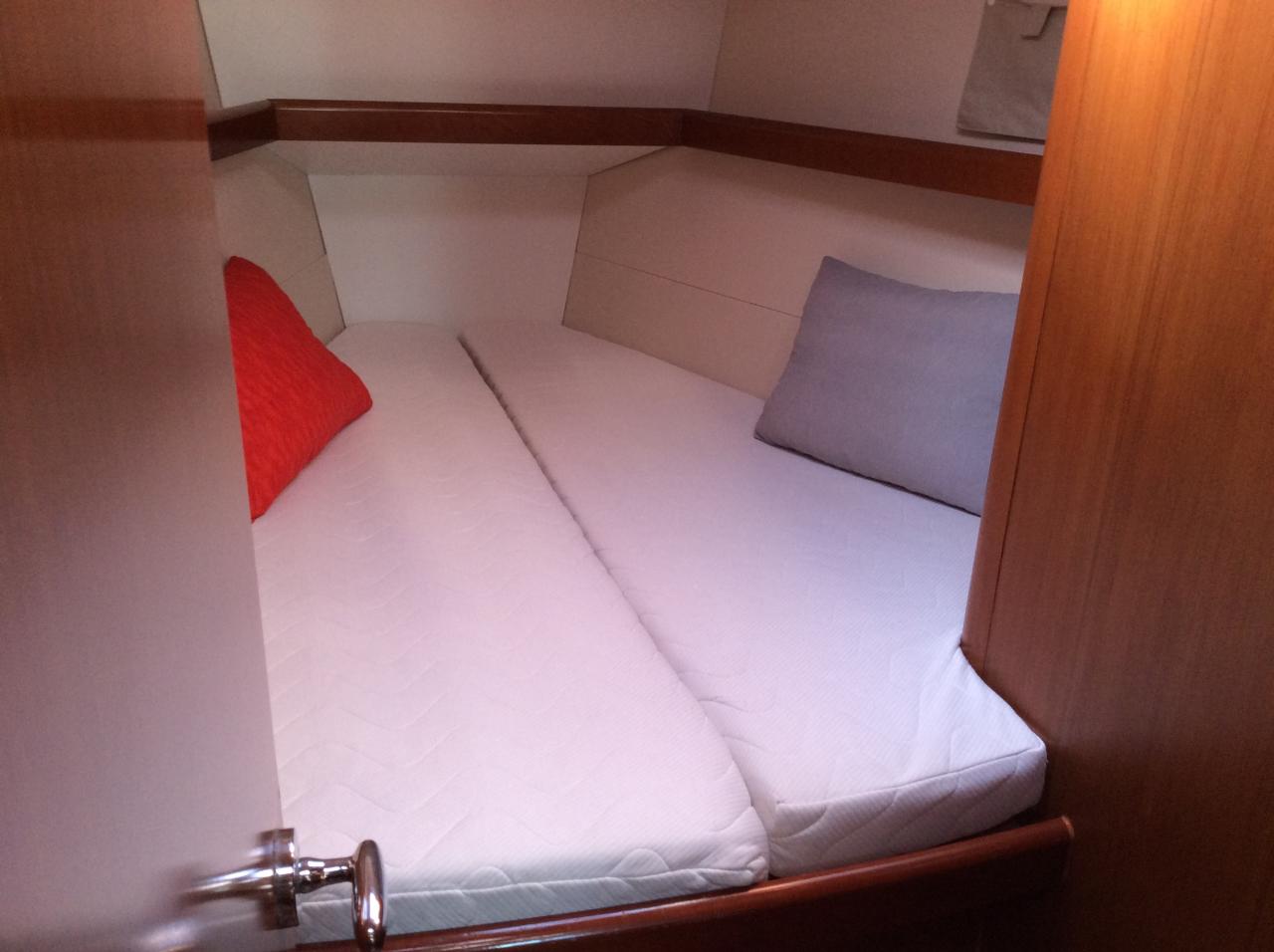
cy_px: 476
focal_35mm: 32
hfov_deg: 56.9
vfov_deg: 44.1
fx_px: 1176
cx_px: 637
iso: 80
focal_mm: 3.3
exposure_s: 1/25
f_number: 2.4
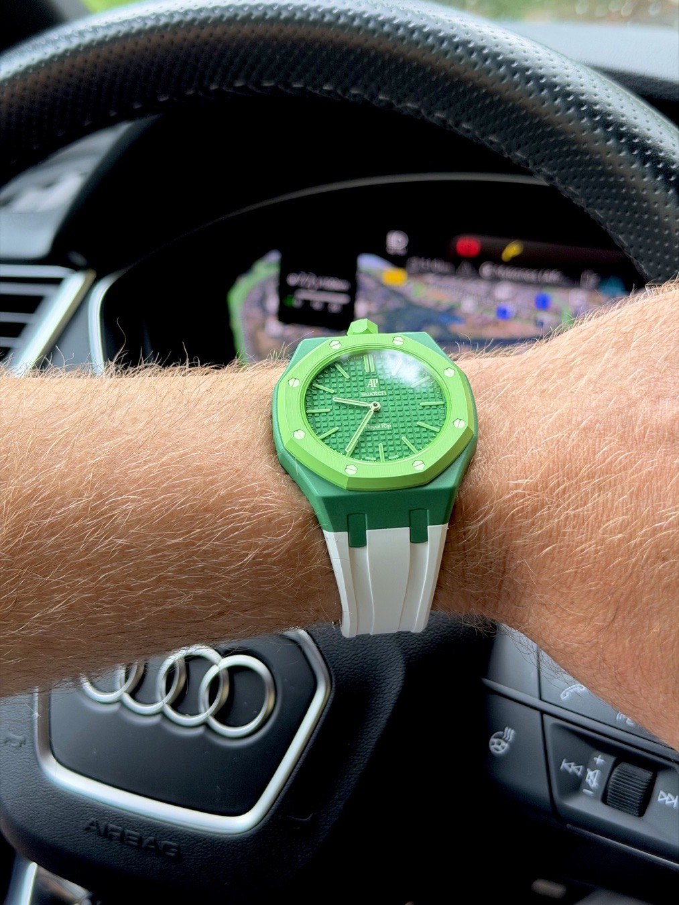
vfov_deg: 39.7
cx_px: 340
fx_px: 1255
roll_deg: -3.1
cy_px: 452
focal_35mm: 48
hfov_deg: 30.3
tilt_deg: -23.5
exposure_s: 1/60
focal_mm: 6.76
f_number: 1.78
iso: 125
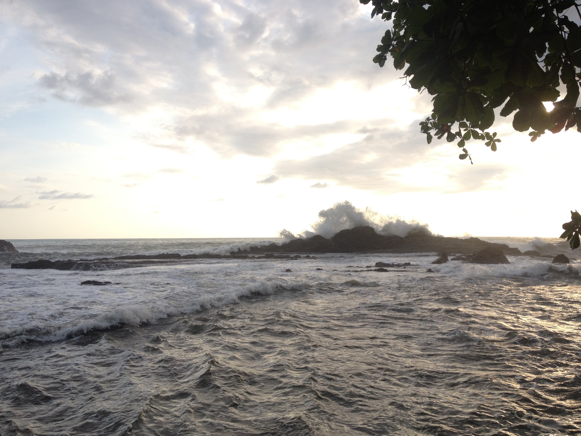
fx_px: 587
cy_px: 218
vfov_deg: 40.7
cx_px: 290
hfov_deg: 52.6
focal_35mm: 35
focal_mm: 4.28
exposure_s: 1/968
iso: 50
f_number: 2.4
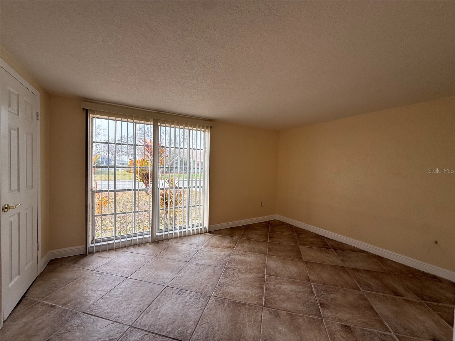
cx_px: 228
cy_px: 170
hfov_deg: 102.1
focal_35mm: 14
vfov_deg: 85.7
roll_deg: -1.6
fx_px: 184
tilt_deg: -0.9
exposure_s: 1/535
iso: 64
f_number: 2.2
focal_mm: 2.22
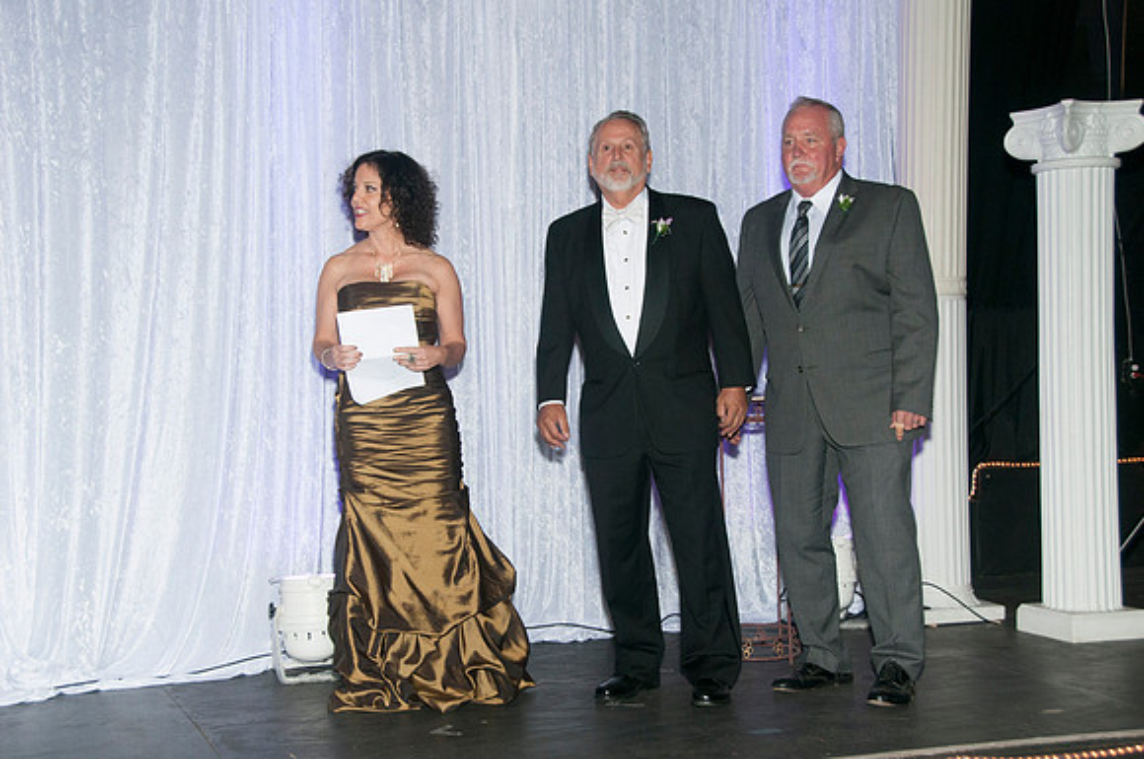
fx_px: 1666
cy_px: 380
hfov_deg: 37.9
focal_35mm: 52
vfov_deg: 25.7
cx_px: 572
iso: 400
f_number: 5.6
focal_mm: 35
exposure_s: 1/60
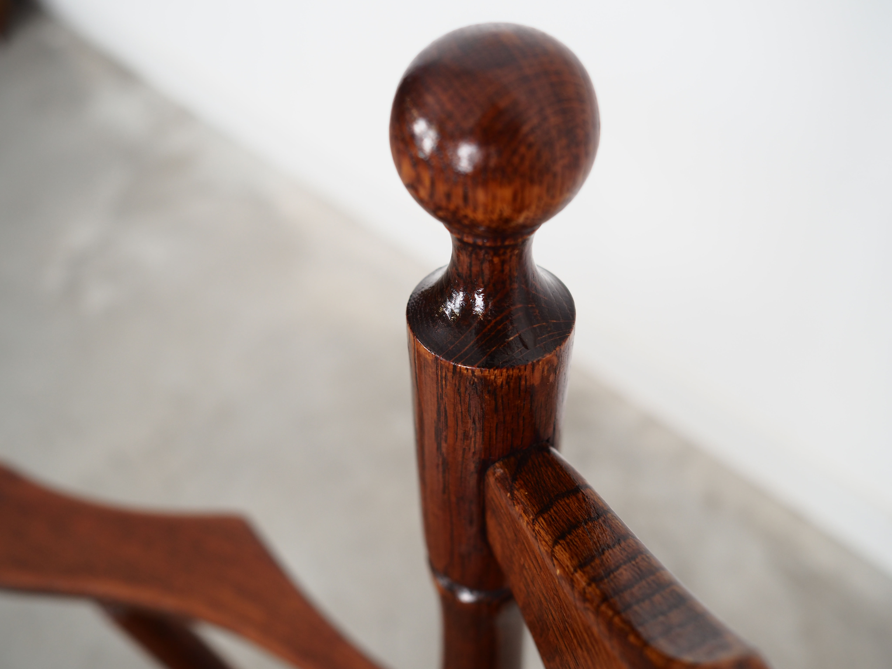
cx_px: 446
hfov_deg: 54.0
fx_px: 876
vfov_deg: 41.8
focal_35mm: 34
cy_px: 334
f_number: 2.5
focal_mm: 17
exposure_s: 1/25
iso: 200
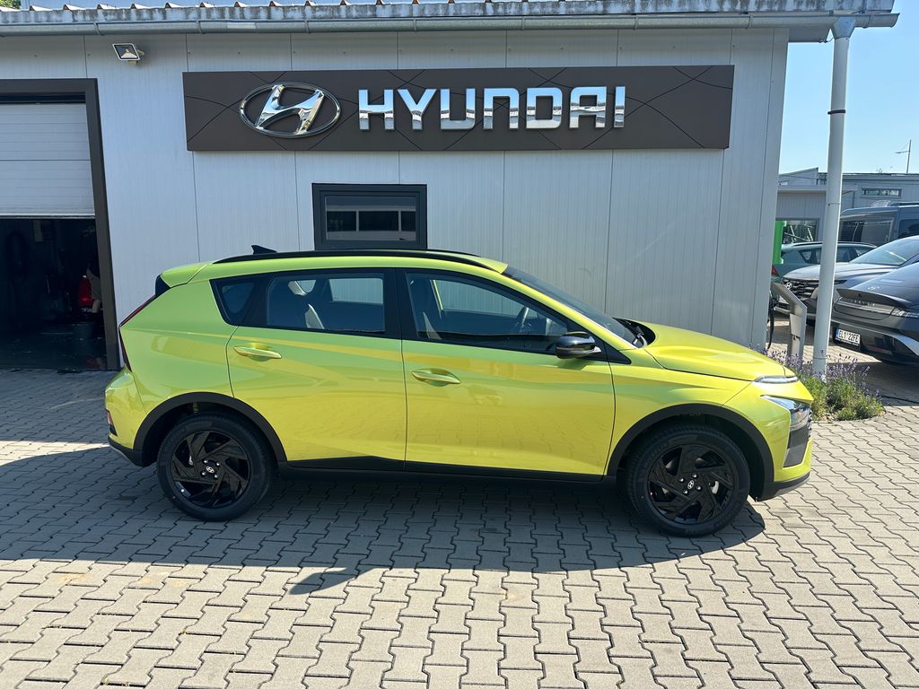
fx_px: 637
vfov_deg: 56.8
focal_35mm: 24
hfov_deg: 71.6
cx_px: 460
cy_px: 344
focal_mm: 6.86
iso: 80
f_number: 1.78
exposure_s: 1/2110
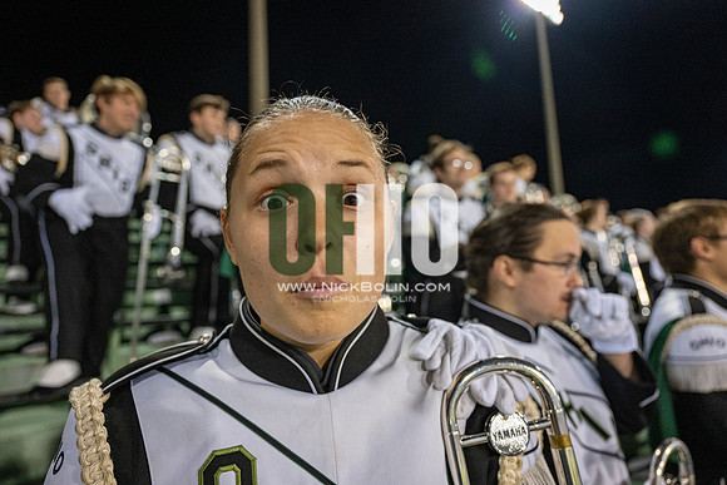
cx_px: 364
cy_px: 242
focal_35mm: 24
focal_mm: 24
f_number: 3.2
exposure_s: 1/500
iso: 2000
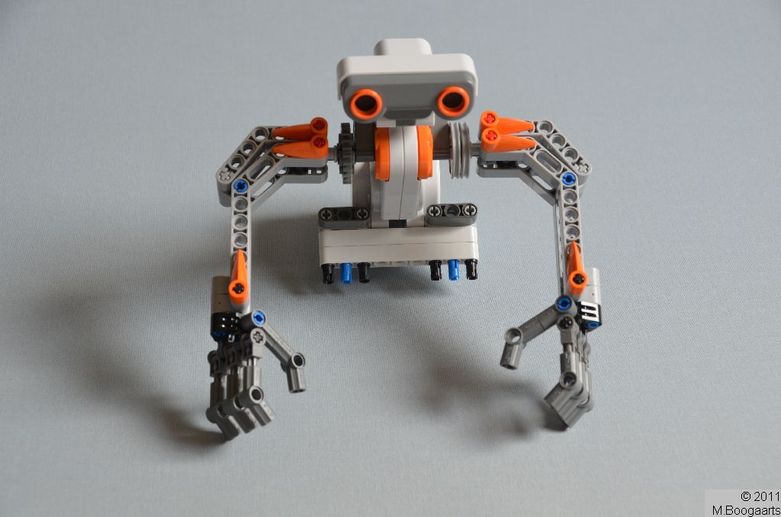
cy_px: 258
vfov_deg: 16.5
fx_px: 1786
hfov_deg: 24.7
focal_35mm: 82
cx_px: 390
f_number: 8
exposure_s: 1/60
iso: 320
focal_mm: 55
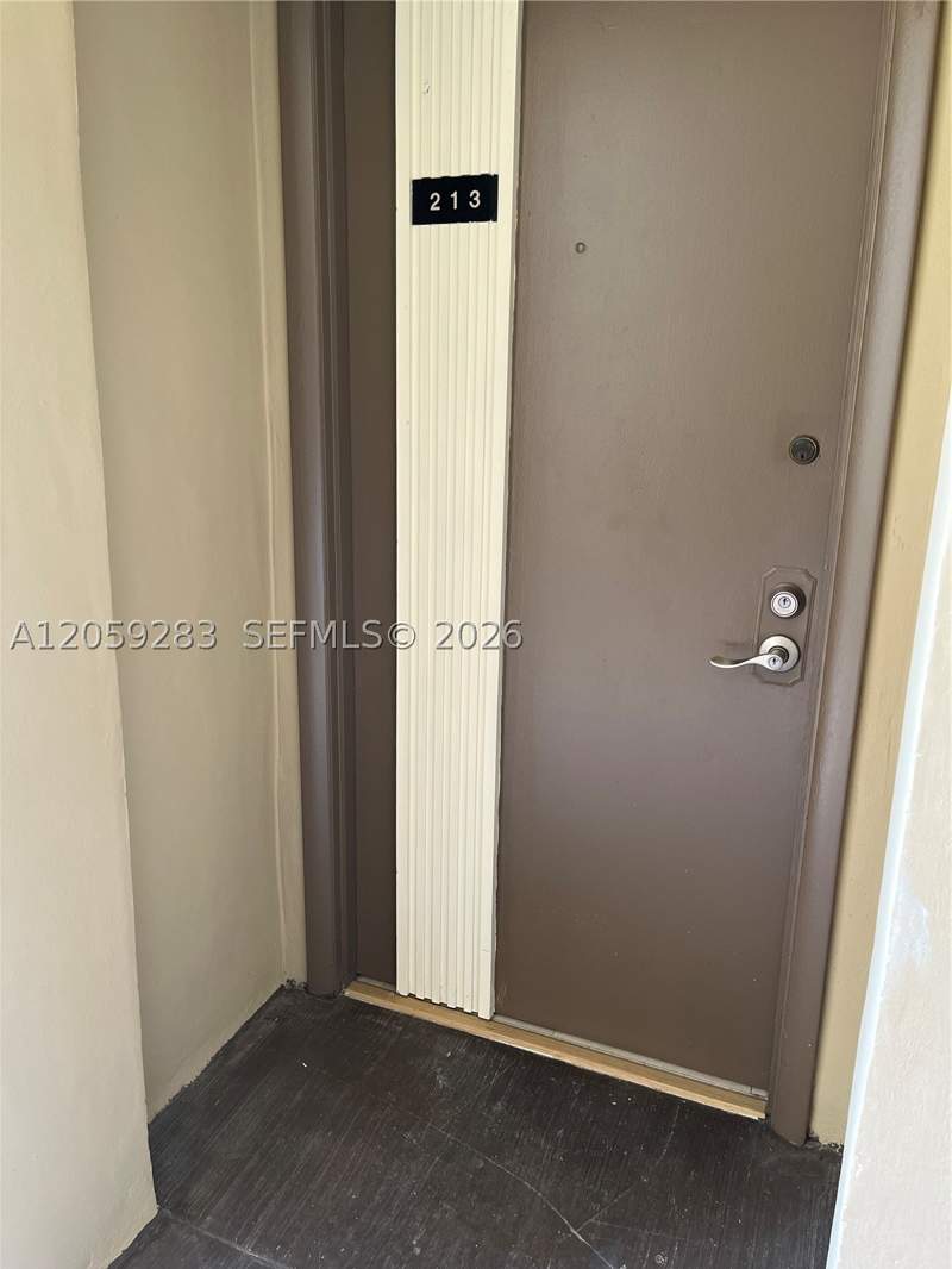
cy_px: 634
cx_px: 476
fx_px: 953
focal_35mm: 26
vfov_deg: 67.3
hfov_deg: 53.1
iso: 80
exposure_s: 1/121
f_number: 1.6
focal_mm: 5.1
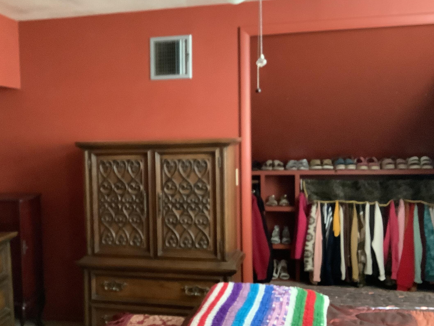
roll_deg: +2.1
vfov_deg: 32.8
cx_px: 134
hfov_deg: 42.2
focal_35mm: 44
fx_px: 552
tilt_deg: -6.7
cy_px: 183
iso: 640
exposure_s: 1/20
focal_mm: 3.3
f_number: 2.4
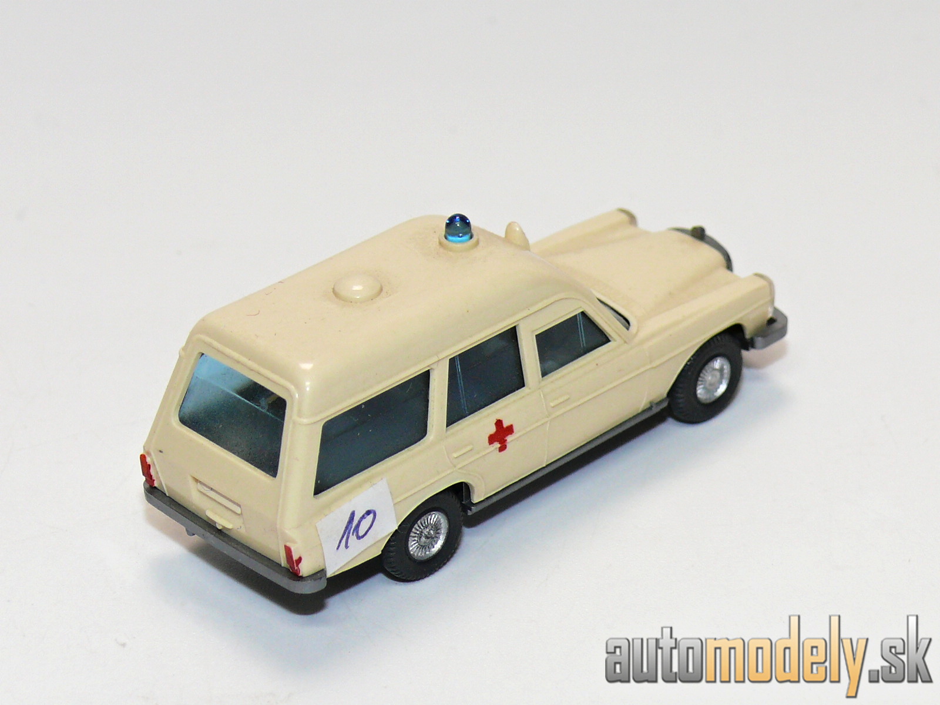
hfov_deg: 14.7
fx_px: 3639
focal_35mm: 134
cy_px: 352
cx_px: 470
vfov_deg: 11.1
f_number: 4
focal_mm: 16
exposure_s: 1/30
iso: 100
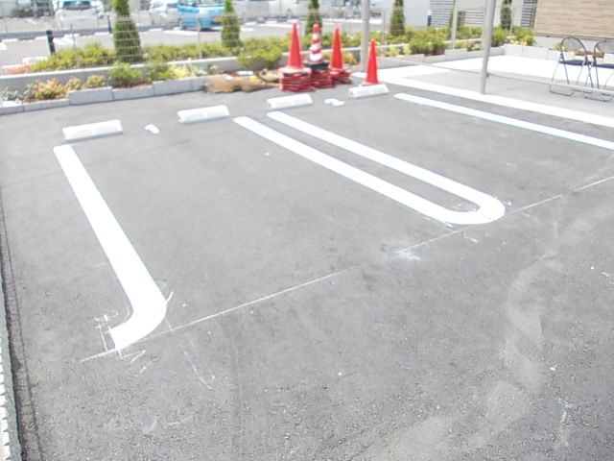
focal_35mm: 28
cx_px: 307
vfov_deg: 49.7
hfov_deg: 63.4
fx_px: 497
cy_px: 230
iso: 80
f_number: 2.7
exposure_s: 1/320
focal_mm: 4
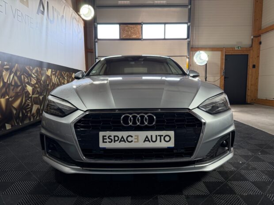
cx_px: 137
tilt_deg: -5.4
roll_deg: +0.3
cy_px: 102
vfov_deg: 56.8
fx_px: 190
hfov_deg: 71.6
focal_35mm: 24
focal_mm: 6.76
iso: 200
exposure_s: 1/94
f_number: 1.78
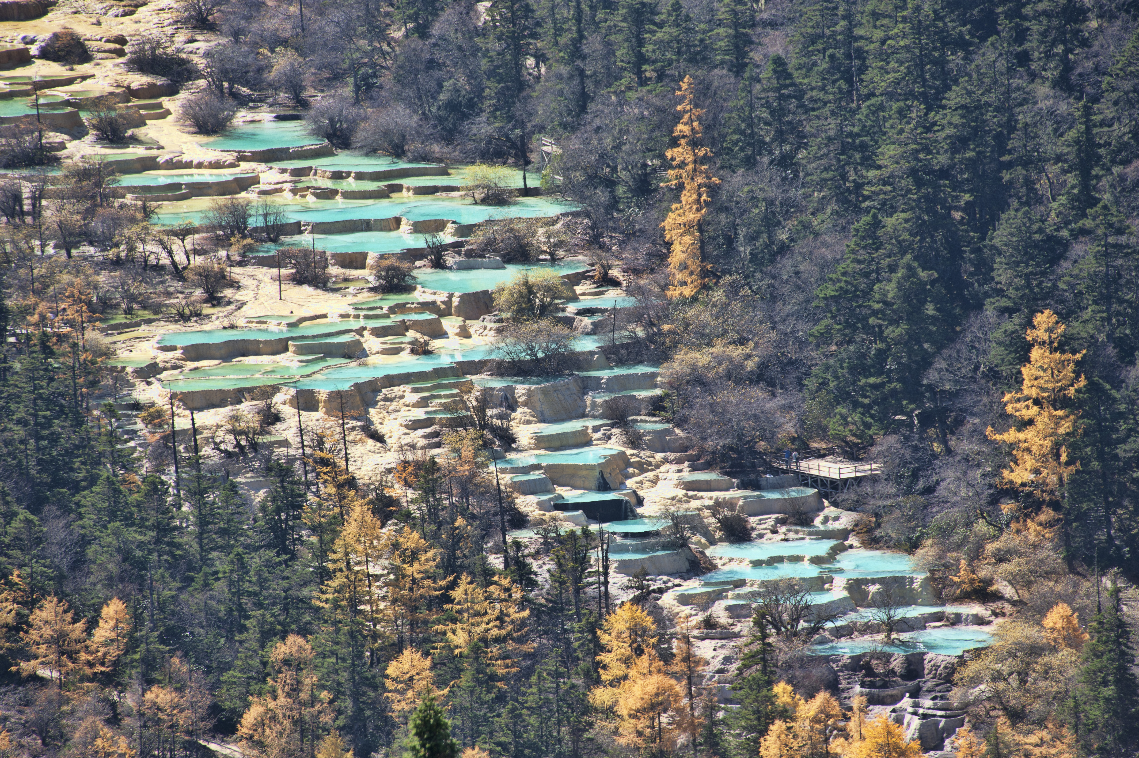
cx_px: 570
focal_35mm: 300
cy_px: 379
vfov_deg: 4.6
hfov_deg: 6.9
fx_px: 9485
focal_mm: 300
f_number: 9
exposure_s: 1/200
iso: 200
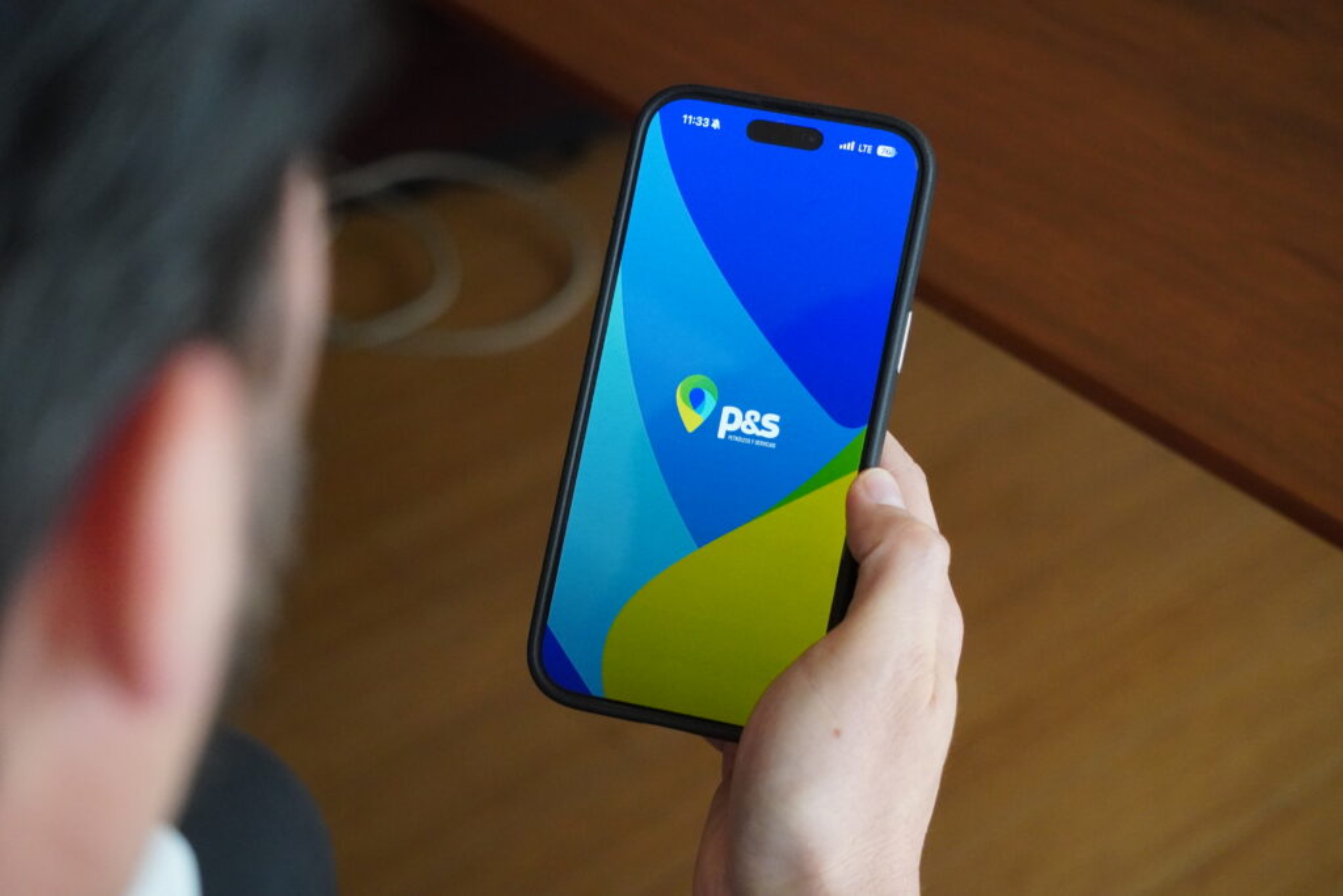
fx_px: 3246
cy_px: 448
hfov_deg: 23.4
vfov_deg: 15.7
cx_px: 672
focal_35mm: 87
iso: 4000
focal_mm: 58
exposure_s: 1/160
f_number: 4.5
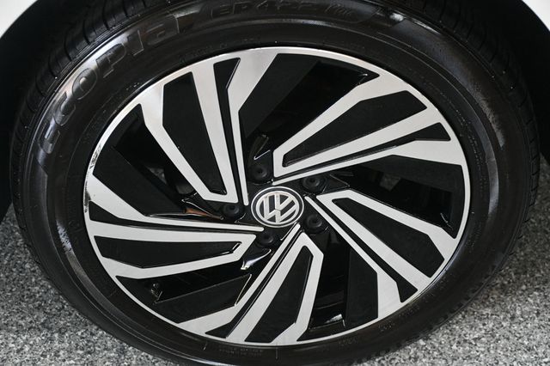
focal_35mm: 63
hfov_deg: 31.9
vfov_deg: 21.5
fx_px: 962
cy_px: 183
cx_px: 275
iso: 2000
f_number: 4.5
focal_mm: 42
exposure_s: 1/125
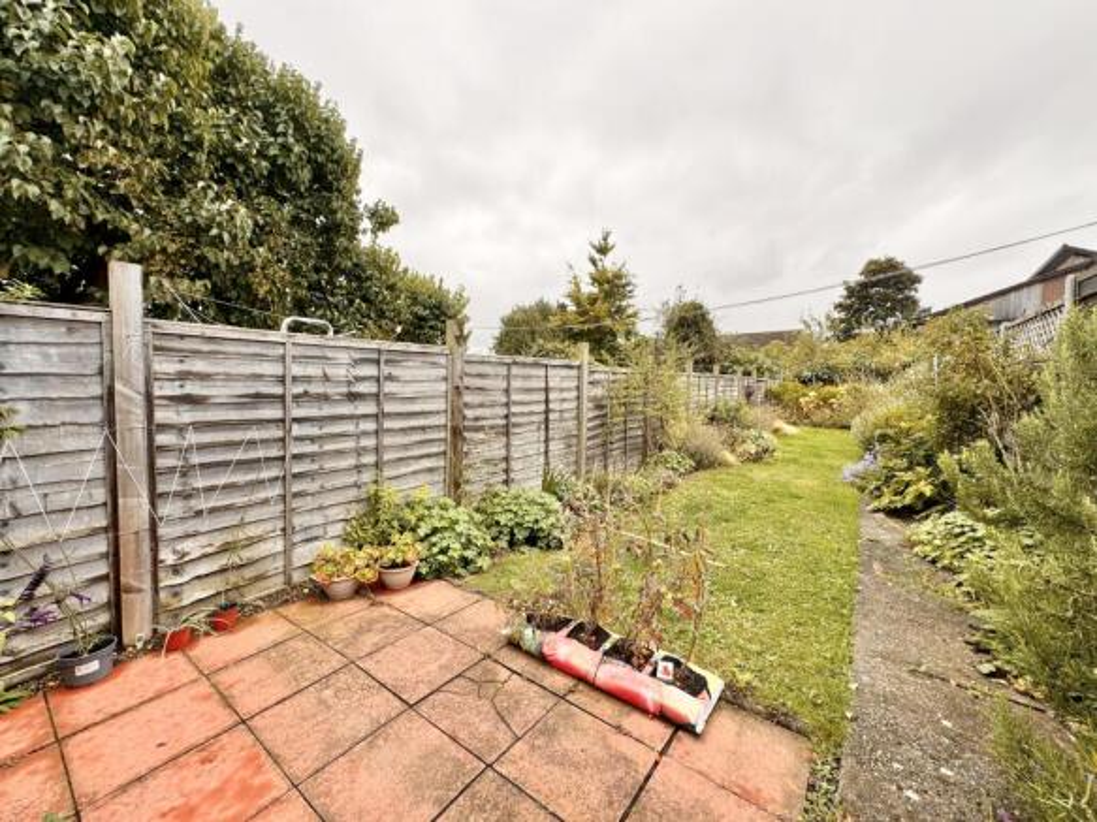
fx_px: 444
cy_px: 411
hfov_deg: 102.1
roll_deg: +0.1
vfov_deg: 85.7
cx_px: 548
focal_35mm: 14
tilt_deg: -3.4
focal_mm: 2.22
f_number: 2.2
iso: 40
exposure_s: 1/596
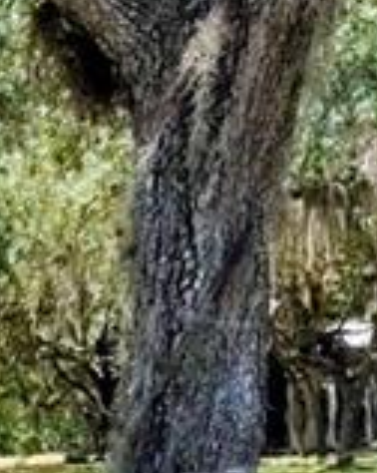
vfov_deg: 10.2
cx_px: -434
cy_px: 859
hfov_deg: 8.2
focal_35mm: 178
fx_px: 2487
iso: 100
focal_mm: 5.56
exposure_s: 1/1184
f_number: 1.8
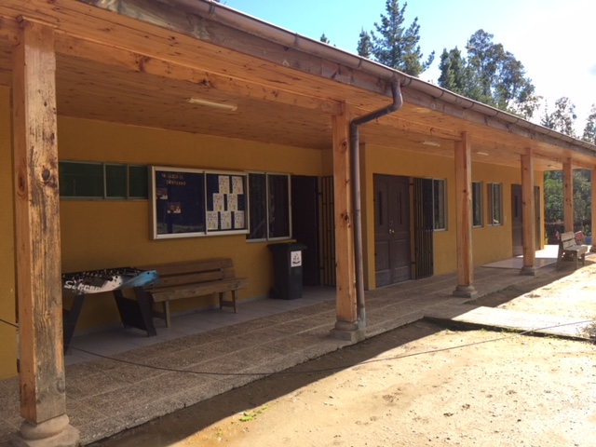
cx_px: 298
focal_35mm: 29
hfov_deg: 61.7
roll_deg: +1.1
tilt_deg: -0.6
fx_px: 499
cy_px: 224
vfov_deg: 48.2
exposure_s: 1/549
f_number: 2.2
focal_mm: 4.15
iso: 32
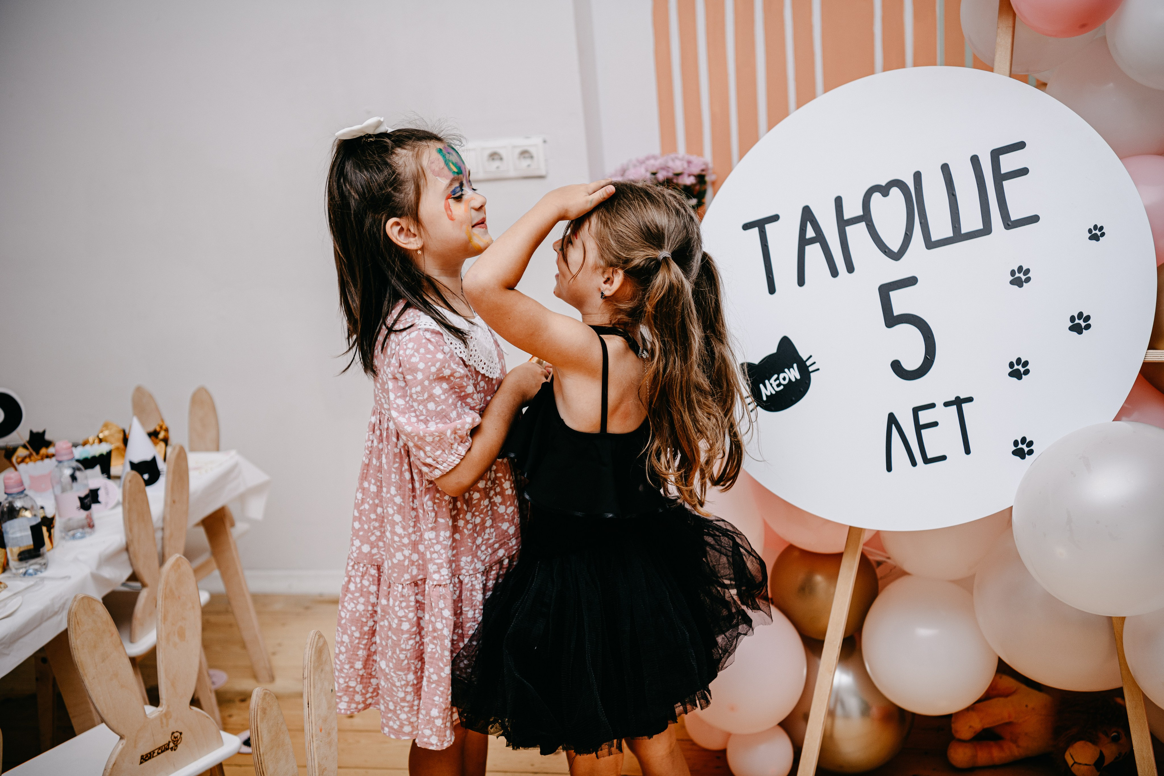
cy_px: 388
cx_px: 582
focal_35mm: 48
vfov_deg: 28.1
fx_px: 1552
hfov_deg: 41.1
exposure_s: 1/160
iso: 125
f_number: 3.2
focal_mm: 48
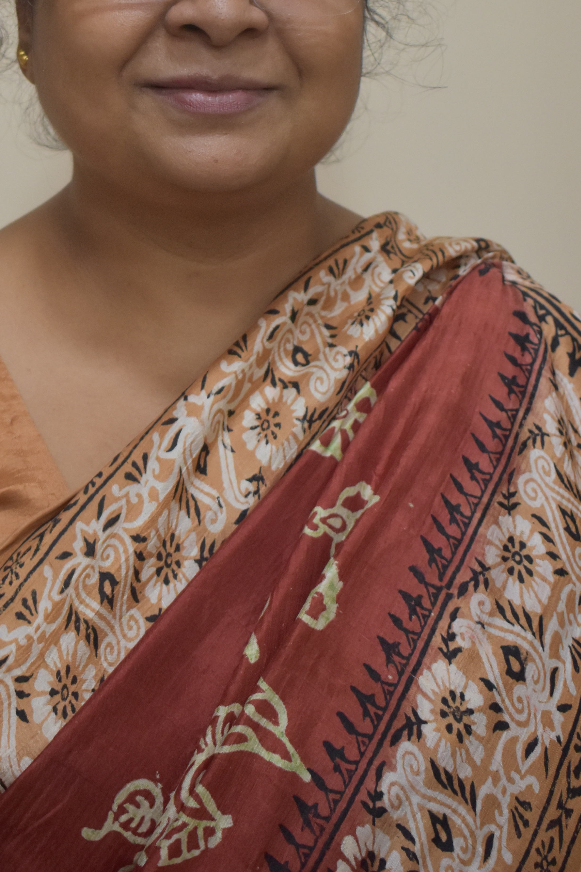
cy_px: 181
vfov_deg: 25.0
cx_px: 178
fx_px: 1935
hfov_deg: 17.0
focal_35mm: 80
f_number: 4.2
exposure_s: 1/125
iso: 900
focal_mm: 29
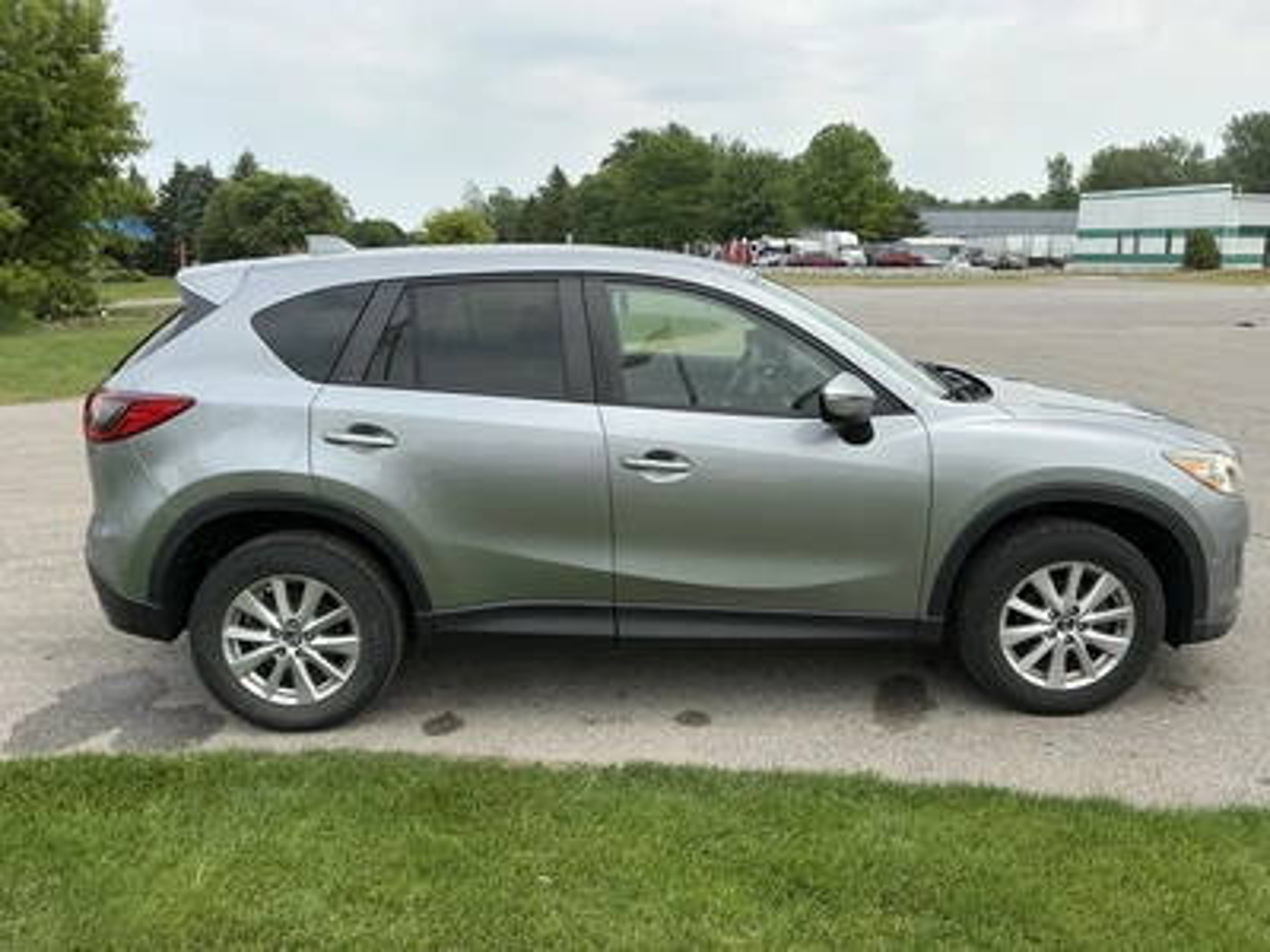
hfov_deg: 63.4
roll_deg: +2.0
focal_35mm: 28
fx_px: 1027
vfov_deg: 49.7
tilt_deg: -11.3
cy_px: 476
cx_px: 635
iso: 25
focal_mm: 3
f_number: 1.8
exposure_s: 1/1195
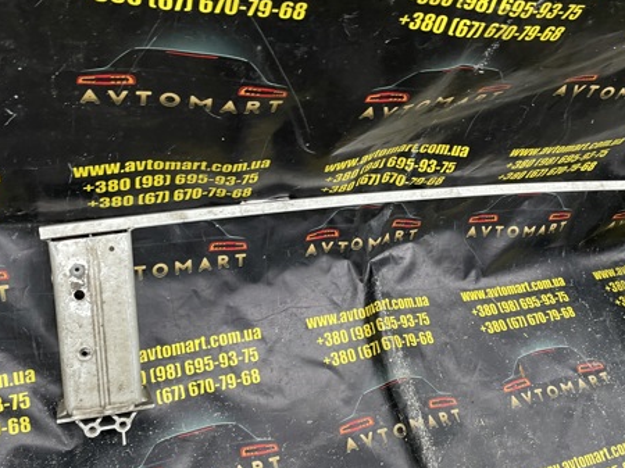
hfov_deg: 50.1
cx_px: 340
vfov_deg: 38.6
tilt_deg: -47.9
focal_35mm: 37
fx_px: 668
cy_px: 252
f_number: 1.6
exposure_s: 1/75
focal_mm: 4.2
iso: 125
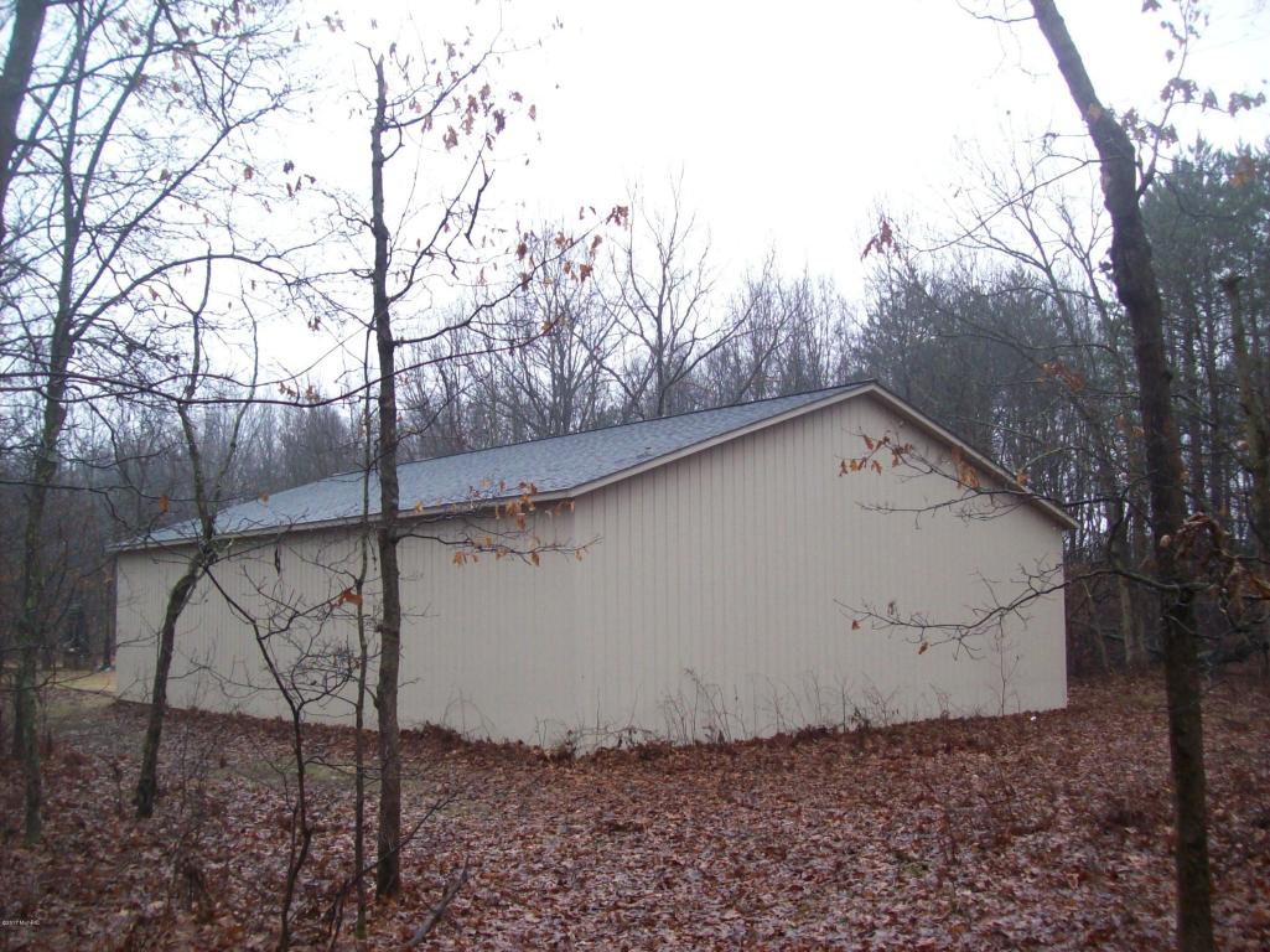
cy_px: 476
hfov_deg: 51.4
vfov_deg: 39.6
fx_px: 1320
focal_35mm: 36
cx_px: 635
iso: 160
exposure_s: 1/31
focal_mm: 6
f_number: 2.7
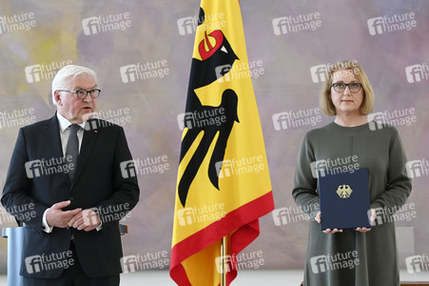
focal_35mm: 102
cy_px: 143
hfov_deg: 20.0
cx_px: 214
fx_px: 1215
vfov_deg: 13.4
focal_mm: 102
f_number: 5.6
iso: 6400
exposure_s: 1/400
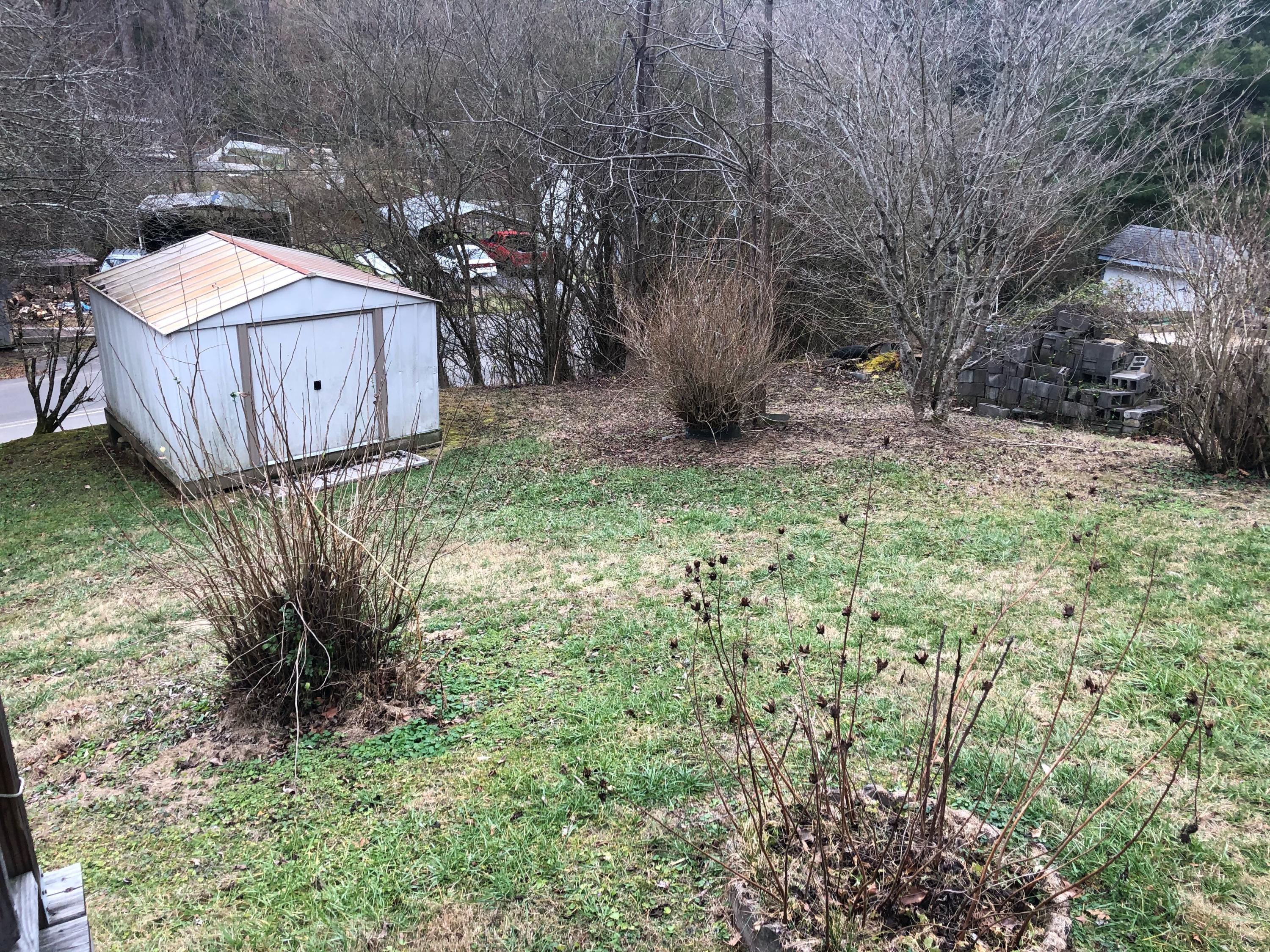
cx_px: 635
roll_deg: -1.4
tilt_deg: -22.4
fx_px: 1027
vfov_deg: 49.7
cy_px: 476
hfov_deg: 63.4
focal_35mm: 28
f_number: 1.8
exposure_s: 1/120
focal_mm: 3.99
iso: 50
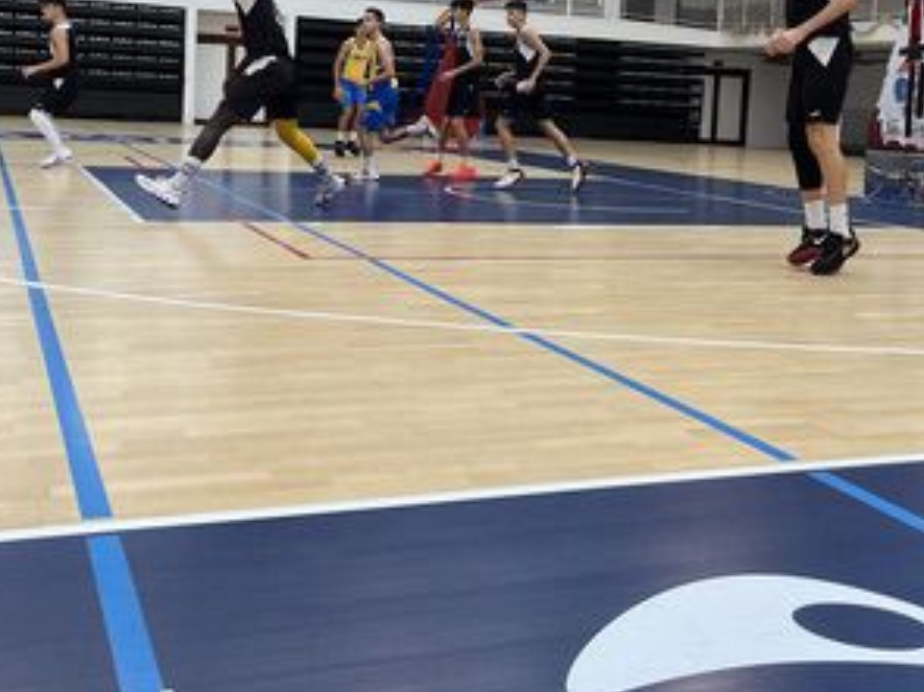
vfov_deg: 31.5
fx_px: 1201
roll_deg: -1.5
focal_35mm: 45
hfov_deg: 42.1
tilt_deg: -4.2
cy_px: 158
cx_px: 476
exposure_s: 1/100
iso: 64
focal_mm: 5.1
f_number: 1.6
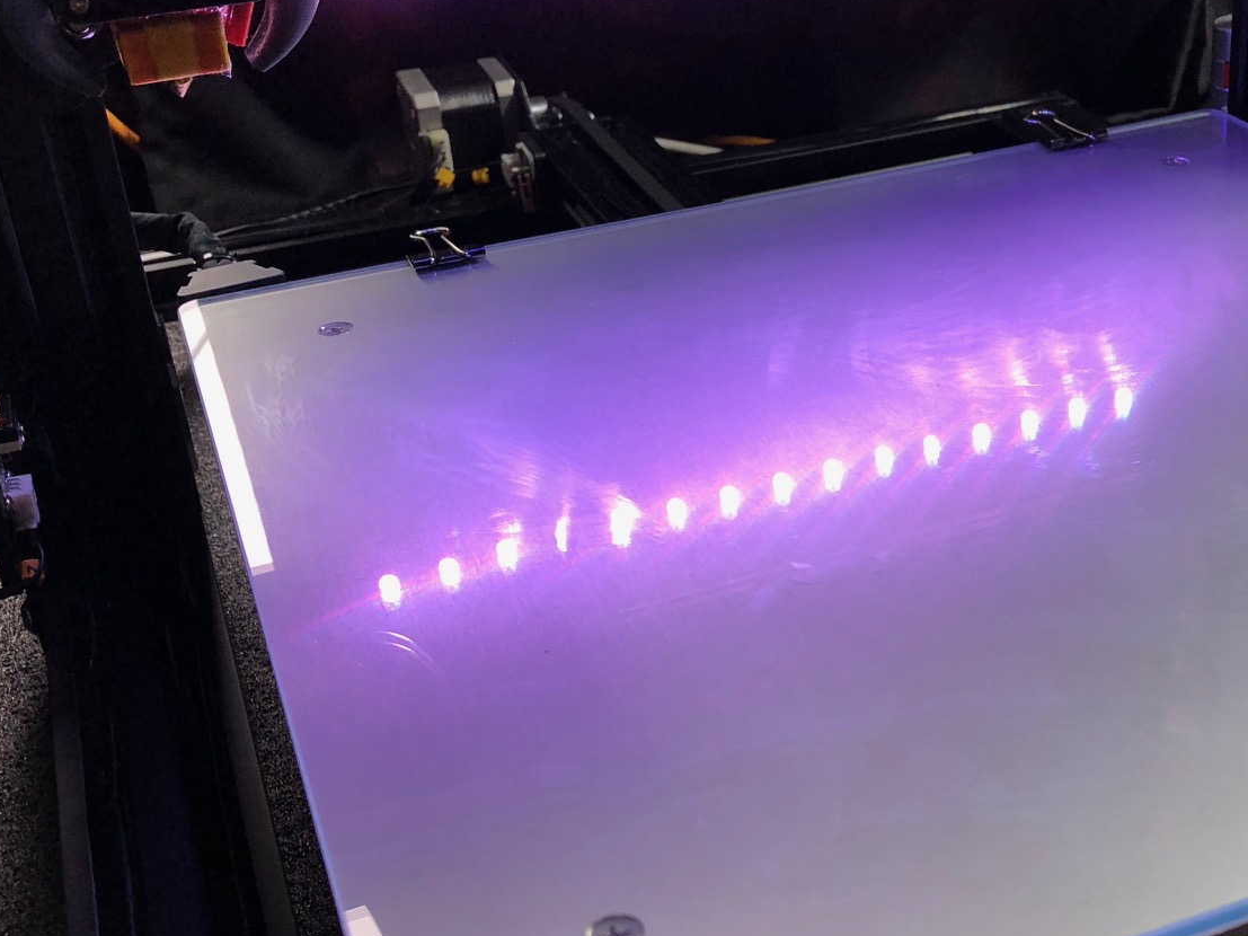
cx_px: 851
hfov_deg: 37.0
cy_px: 476
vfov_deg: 28.6
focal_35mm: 51
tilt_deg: -27.7
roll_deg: +4.0
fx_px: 1838
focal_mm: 4
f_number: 1.8
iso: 32
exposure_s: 1/50
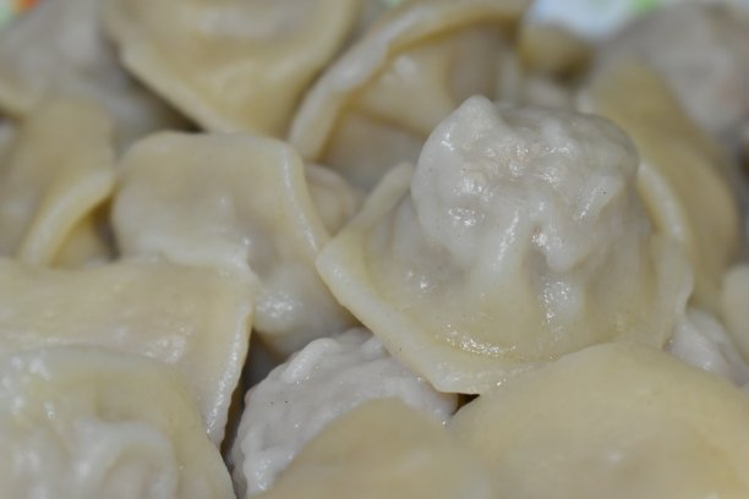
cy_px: 250
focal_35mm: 82
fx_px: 1716
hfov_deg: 24.6
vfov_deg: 16.6
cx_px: 374
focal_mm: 55
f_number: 5.6
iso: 1600
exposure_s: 1/60
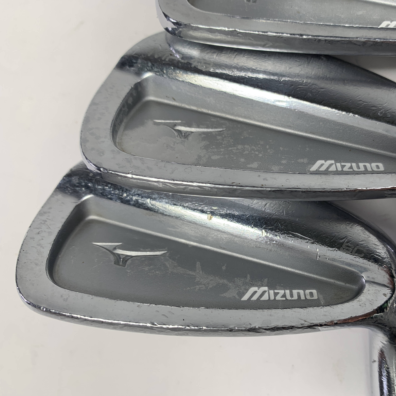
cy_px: 199
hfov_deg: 51.5
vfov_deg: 52.5
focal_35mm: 31
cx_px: 265
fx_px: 401
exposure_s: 1/200
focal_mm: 4.25
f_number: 1.8
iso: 25
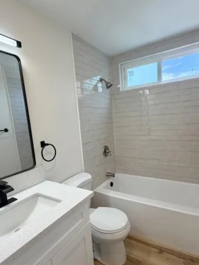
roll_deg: +4.3
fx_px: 153
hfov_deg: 66.0
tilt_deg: -10.3
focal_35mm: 20
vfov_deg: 81.5
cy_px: 146
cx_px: 102
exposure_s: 1/120
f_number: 2.2
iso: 100
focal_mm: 2.22
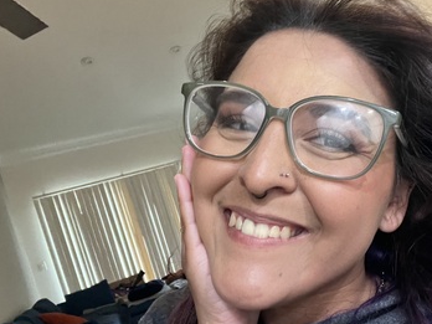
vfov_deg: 42.8
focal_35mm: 33
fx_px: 412
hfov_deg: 54.2
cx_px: 289
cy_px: 189
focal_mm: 2.71
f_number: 2.2
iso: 320
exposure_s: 1/30
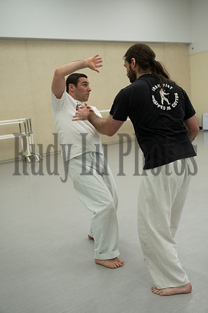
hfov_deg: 34.1
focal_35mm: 39
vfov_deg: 49.6
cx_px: 104
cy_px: 156
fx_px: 339
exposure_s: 1/400
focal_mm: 39
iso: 2200
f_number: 4
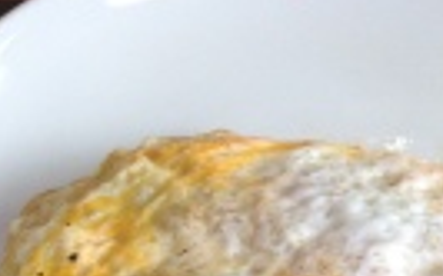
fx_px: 1677
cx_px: 719
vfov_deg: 9.1
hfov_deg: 13.9
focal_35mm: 139
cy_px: 454
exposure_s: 1/120
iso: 80
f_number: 2.4
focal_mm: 4.28
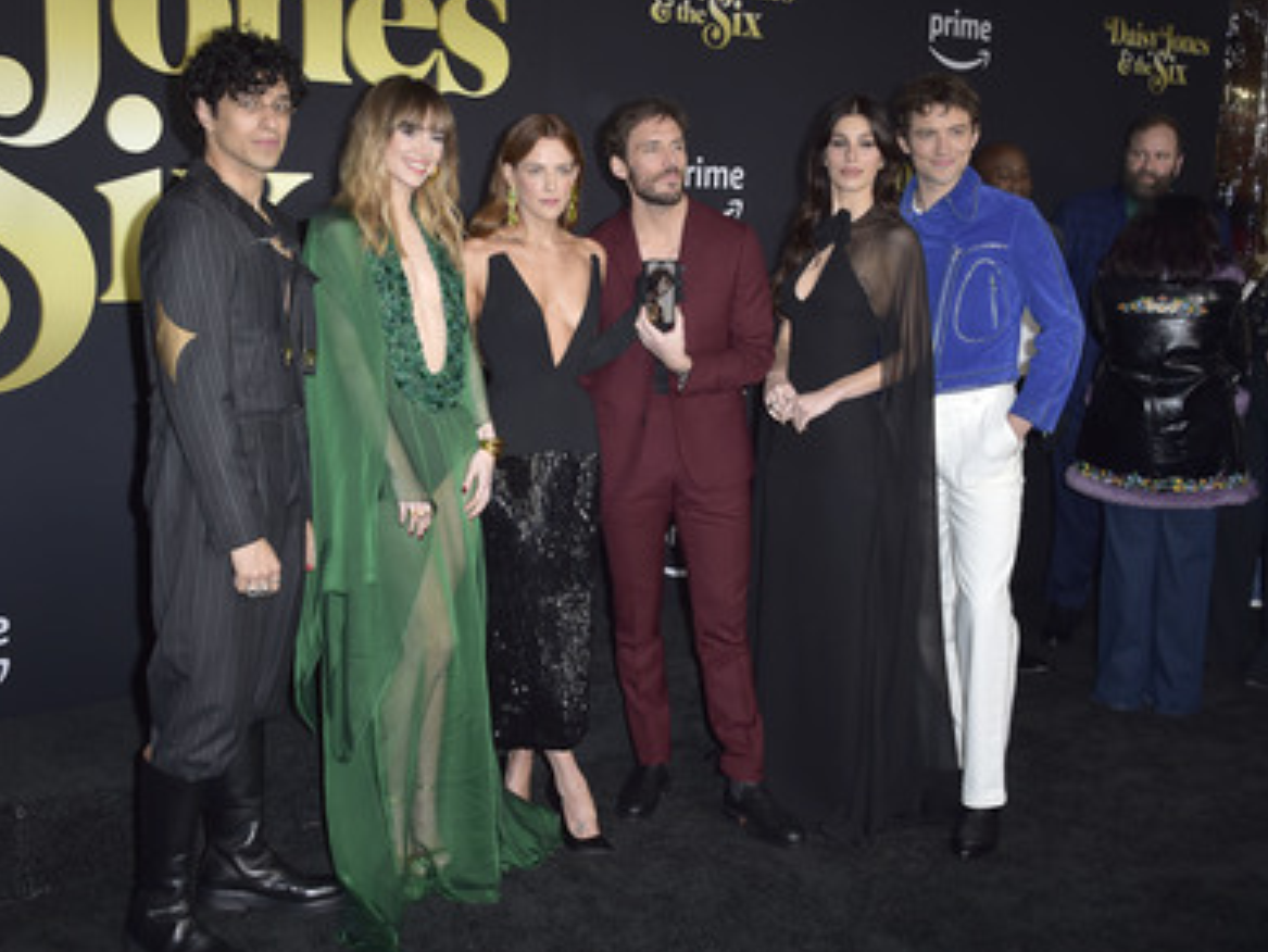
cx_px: 593
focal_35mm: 40
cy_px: 473
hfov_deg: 46.8
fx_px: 1466
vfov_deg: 36.0
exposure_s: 1/250
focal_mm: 36
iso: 500
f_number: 6.3
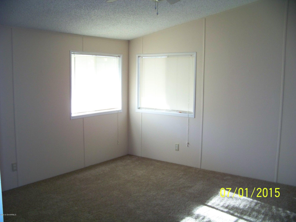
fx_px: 308
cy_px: 111
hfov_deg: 51.4
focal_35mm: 36
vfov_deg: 39.7
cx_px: 148
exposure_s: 1/30
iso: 200
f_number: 2.8
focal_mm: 5.85
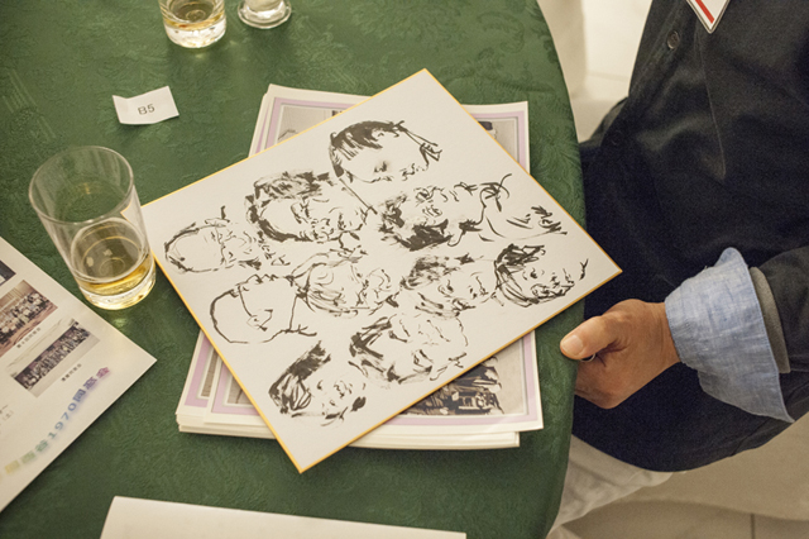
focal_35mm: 35
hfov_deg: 54.5
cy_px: 270
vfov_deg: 37.8
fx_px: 786
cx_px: 404
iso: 1800
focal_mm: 35
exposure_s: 1/100
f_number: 5.6
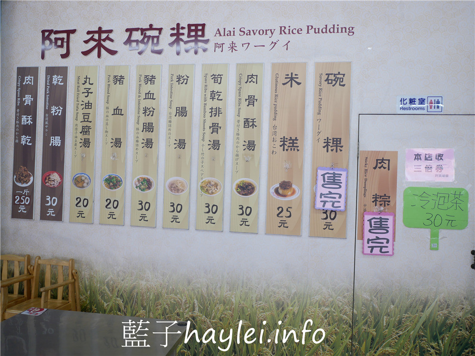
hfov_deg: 60.0
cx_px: 238
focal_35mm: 30
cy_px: 178
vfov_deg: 46.8
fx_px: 412
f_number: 1.7
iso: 200
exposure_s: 1/80
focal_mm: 15
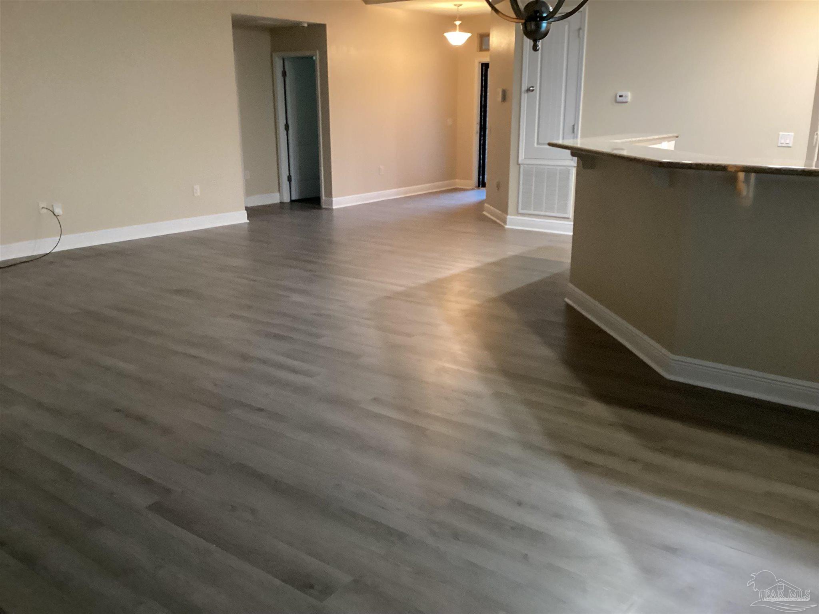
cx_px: 410
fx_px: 733
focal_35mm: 31
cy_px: 307
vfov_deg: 45.4
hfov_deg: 58.4
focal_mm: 3.3
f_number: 2.4
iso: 500
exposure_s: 1/30
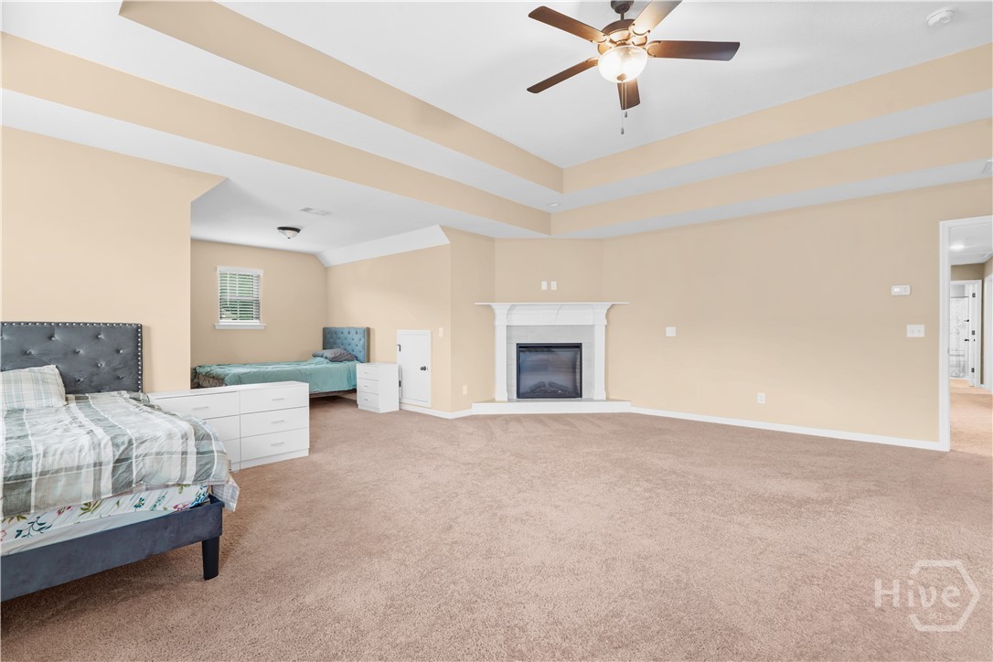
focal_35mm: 16
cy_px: 331
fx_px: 441
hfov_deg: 96.7
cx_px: 496
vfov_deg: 73.7
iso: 100
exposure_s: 10
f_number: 11
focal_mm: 16
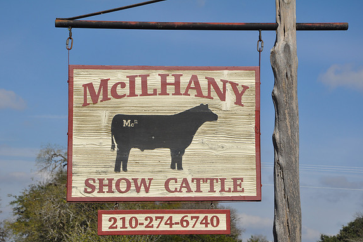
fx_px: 948
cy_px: 121
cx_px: 182
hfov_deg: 21.7
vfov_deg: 14.6
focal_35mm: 94
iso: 200
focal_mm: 62
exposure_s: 1/400
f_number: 10
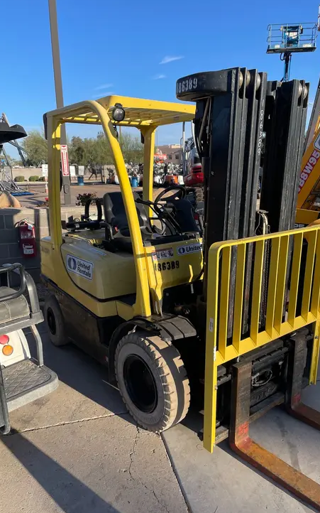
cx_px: 167
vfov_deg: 66.5
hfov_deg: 44.5
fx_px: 391
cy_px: 255
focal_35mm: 28
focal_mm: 4.2
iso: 50
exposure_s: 1/2506
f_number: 1.6
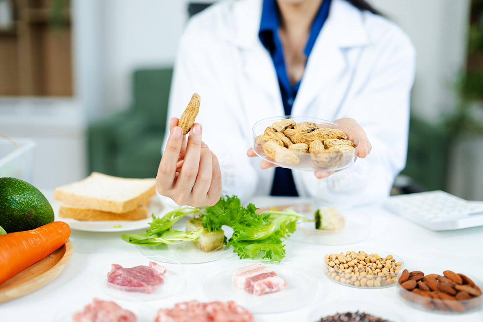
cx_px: 242
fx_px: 671
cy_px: 161
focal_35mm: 50
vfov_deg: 27.0
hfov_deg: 39.6
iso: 250
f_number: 2
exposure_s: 1/250
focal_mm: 50
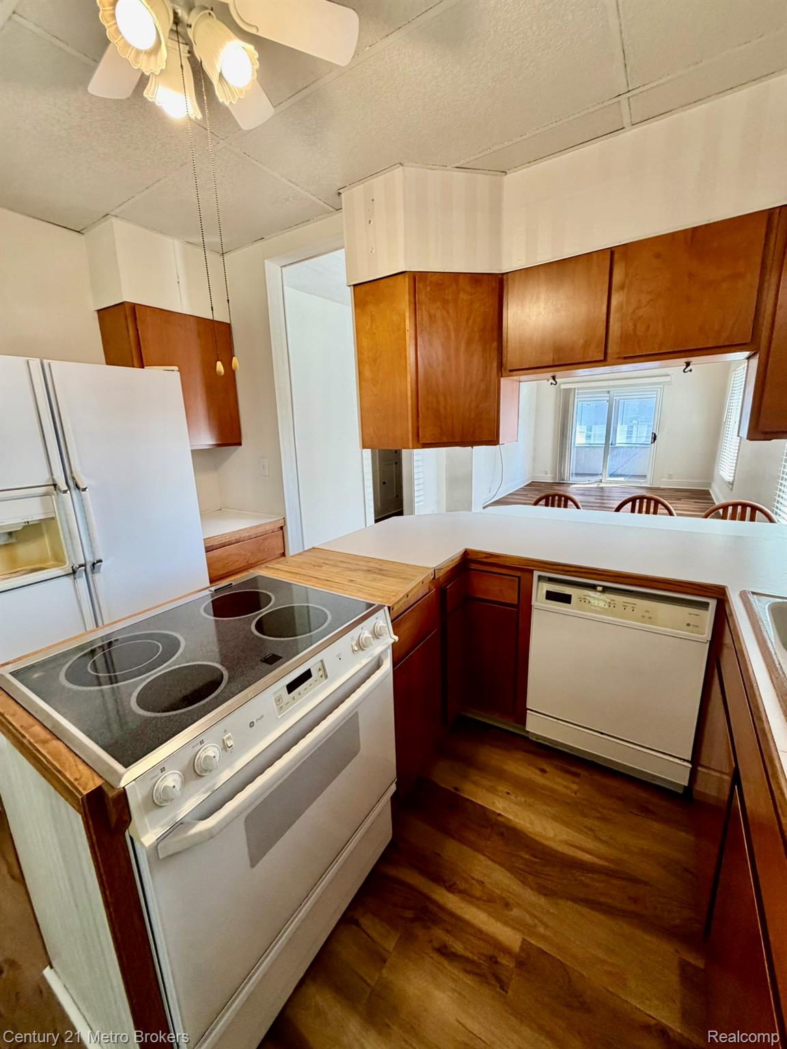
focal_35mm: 14
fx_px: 424
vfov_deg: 102.1
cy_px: 524
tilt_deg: -13.4
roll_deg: +1.1
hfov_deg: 85.7
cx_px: 394
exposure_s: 1/120
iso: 200
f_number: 2.2
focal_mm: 2.22
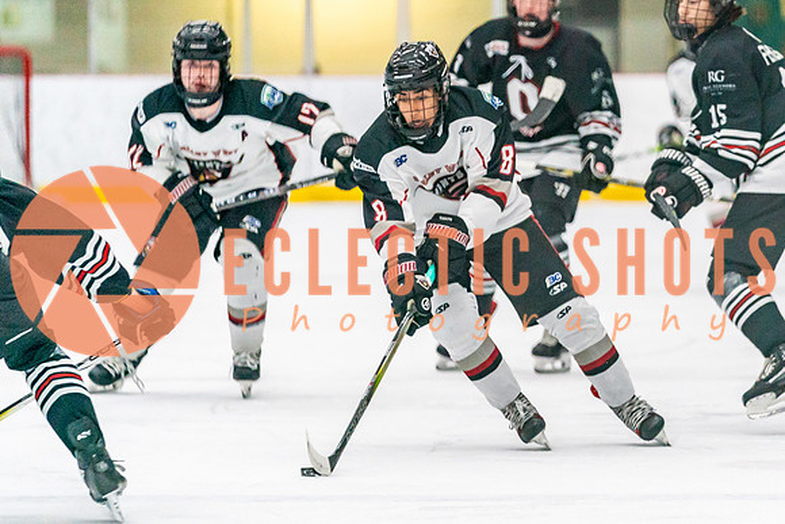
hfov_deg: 6.0
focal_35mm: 345
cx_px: 555
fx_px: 7531
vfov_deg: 4.0
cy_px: 277
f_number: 2.8
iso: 3200
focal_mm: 200
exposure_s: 1/1250
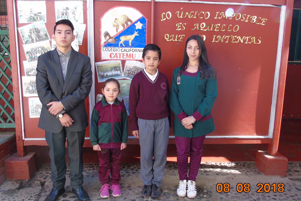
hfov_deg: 67.4
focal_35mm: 27
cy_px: 95
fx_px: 226
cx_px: 146
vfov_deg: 47.9
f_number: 3.4
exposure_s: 1/30
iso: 80
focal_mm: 4.4
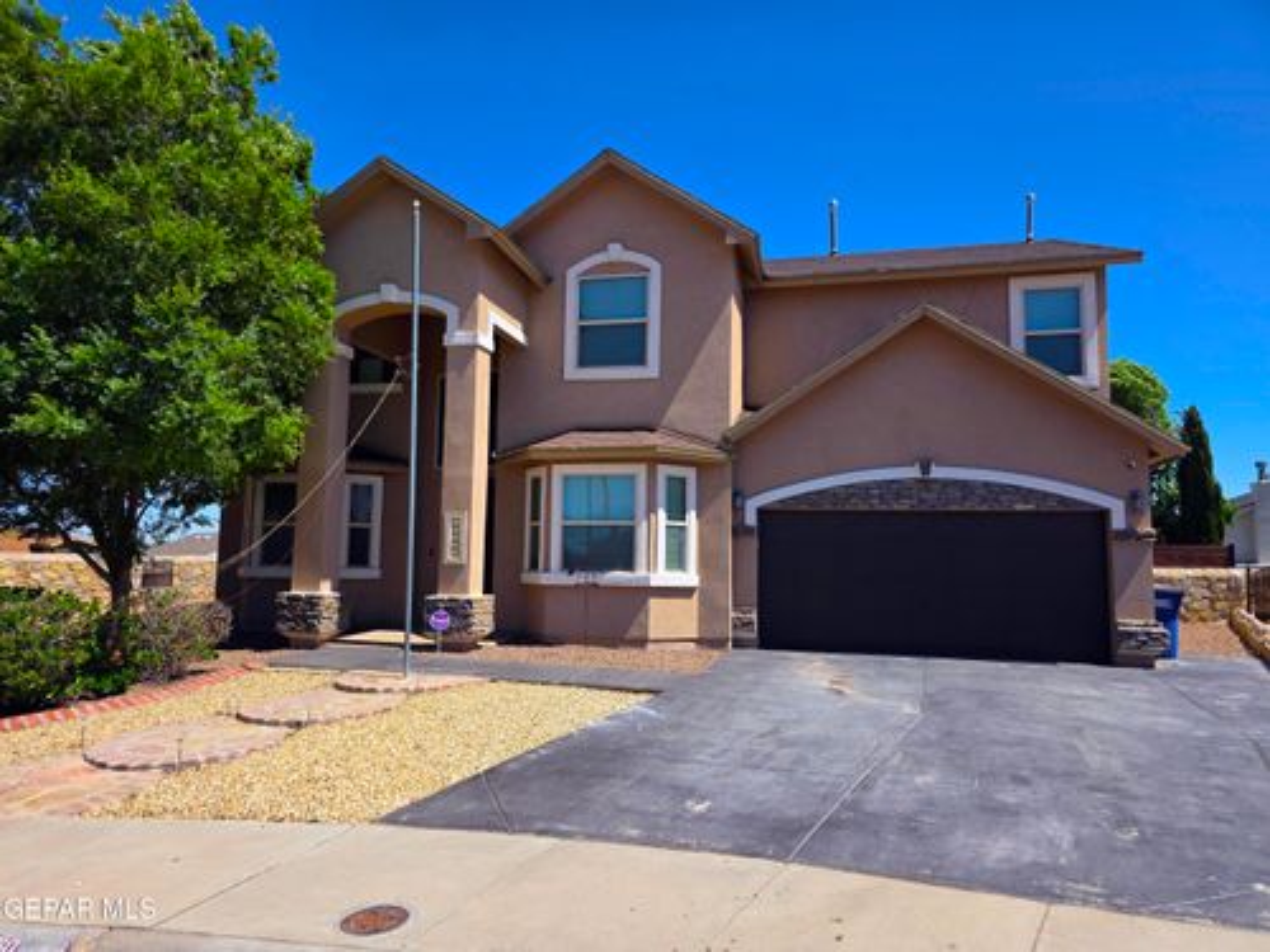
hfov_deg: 73.9
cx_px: 635
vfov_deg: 58.9
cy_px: 476
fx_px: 844
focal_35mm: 23
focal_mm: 6.3
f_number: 1.7
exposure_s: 1/5447
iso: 80
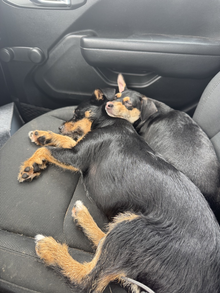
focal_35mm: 24
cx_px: 110
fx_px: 203
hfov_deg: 56.8
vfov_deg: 71.6
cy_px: 146
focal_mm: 6.76
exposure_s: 1/121
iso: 125
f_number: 1.78
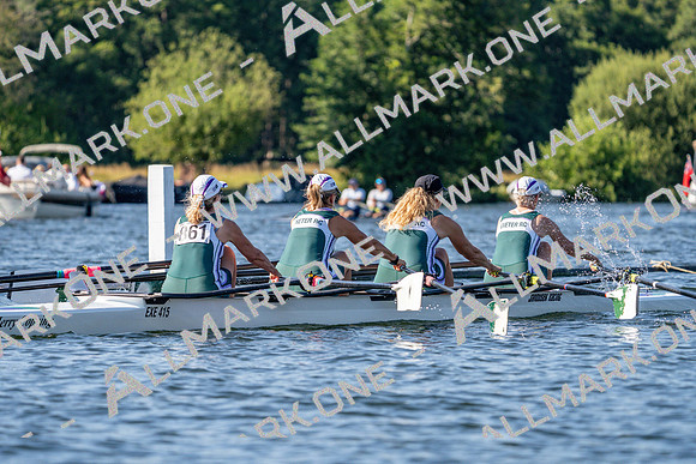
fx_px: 5704
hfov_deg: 7.0
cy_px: 232
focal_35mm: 295
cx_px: 348
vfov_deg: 4.7
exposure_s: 1/1600
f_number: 5.6
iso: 400
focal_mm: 295
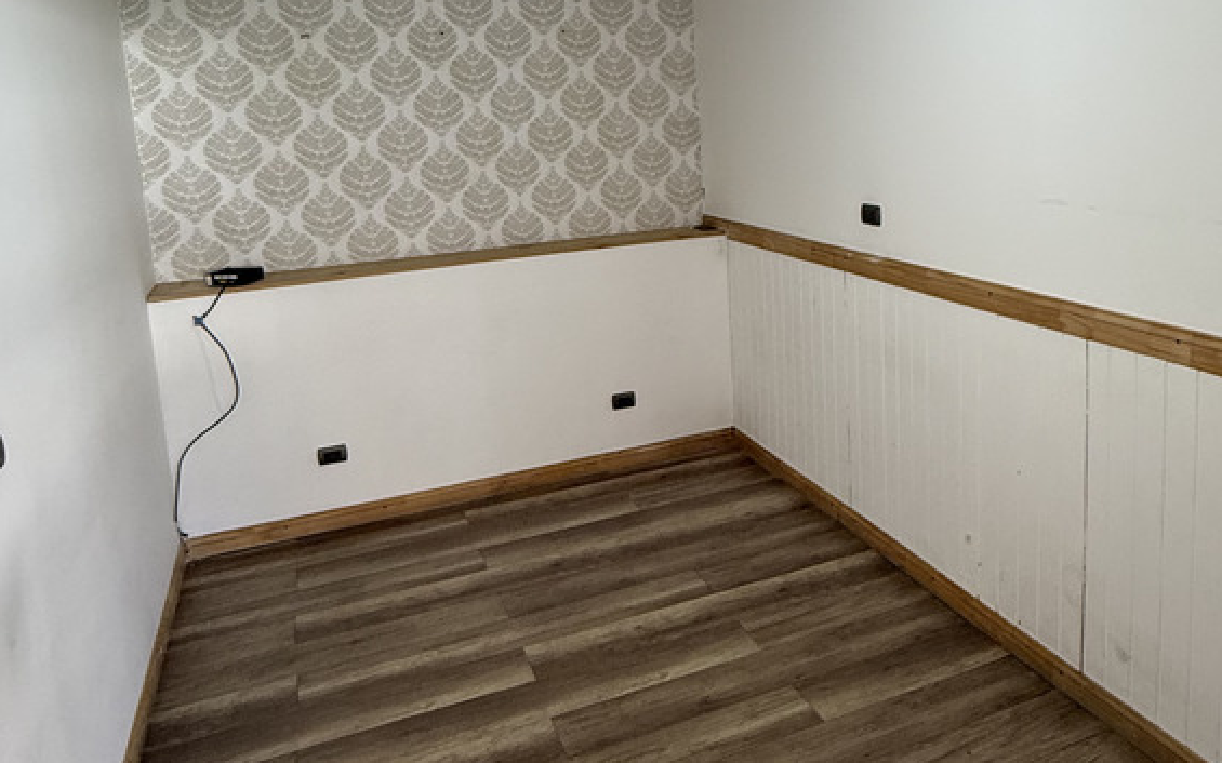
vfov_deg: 55.8
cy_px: 244
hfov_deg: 81.7
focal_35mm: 21
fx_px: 699
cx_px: 705
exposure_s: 1/60
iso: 250
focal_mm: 2.22
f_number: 2.2
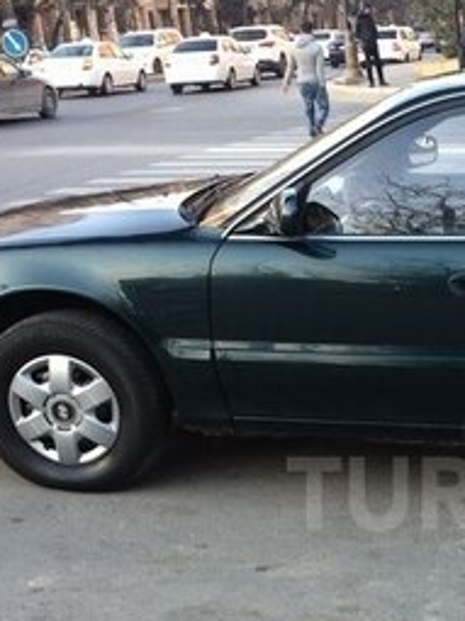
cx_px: 536
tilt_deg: -18.3
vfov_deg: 25.6
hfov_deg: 18.7
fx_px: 1344
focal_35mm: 75
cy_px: 493
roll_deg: +5.4
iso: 40
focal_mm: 4.15
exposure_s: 1/50
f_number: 2.2
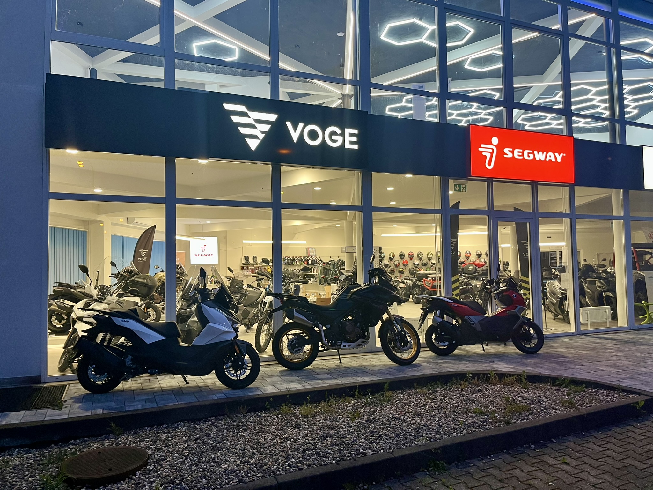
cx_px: 326
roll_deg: +2.0
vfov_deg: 53.1
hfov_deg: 67.3
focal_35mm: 26
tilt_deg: +2.3
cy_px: 245
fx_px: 490
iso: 100
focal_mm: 5.1
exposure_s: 1/50
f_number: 1.6
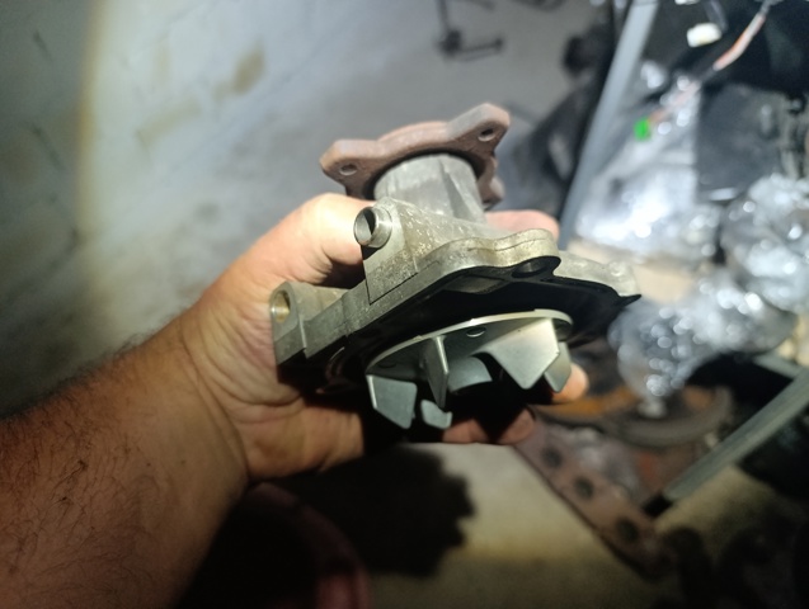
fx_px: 538
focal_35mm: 23
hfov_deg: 73.8
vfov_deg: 59.0
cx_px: 404
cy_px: 304
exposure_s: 1/33.3
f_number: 1.6
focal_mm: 6.14
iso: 1250
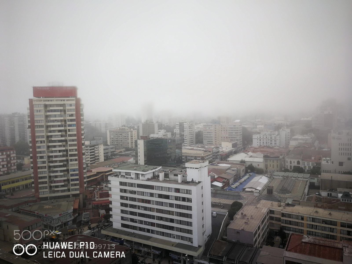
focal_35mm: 27
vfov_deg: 51.4
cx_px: 176
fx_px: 275
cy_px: 132
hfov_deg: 65.3
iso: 50
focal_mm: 3.95
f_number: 0.95
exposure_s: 1/951
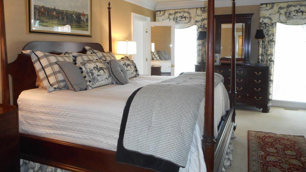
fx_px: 227
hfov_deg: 67.9
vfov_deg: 41.2
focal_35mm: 28
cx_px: 154
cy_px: 67
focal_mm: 4.5
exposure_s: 1/25
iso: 400
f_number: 3.7
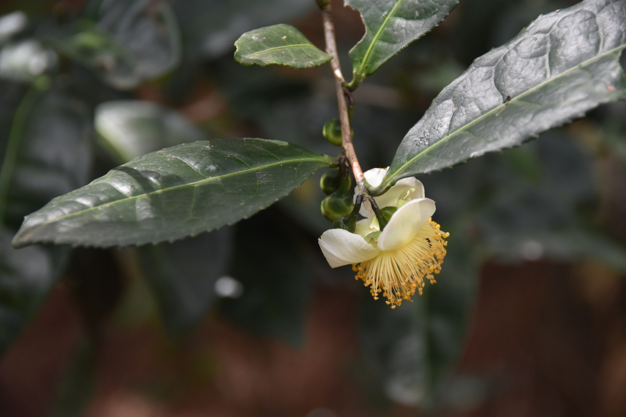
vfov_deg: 8.2
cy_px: 208
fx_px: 2921
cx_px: 313
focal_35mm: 168
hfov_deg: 12.2
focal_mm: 112
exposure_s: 1/500
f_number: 5.3
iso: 900
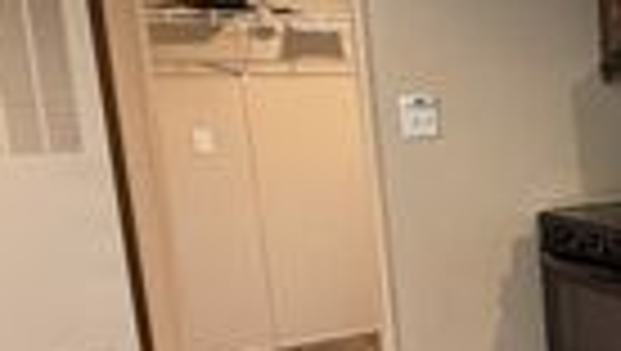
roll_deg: +0.1
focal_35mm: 59
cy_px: 252
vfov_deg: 20.3
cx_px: 889
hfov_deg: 27.0
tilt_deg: -10.1
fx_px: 973
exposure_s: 1/60
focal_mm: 2.22
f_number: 2.2
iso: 320
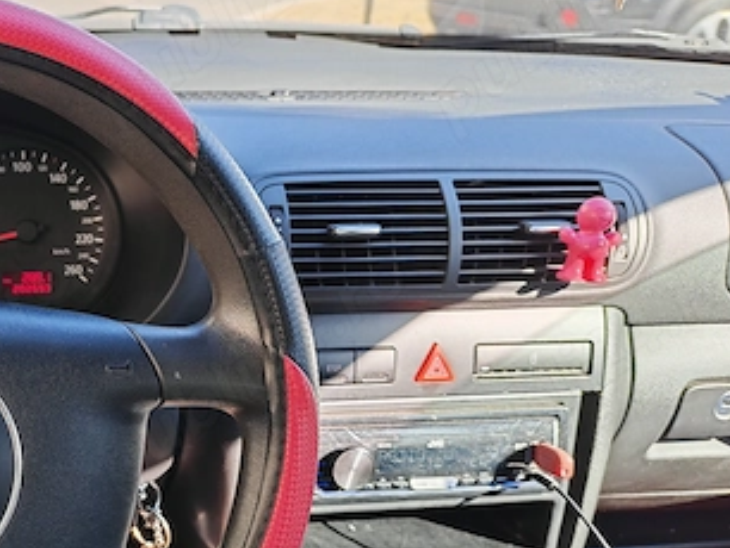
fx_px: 992
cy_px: 398
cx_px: 83
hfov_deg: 37.9
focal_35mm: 47
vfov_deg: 30.5
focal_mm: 6.12
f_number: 1.9
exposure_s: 1/100
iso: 50
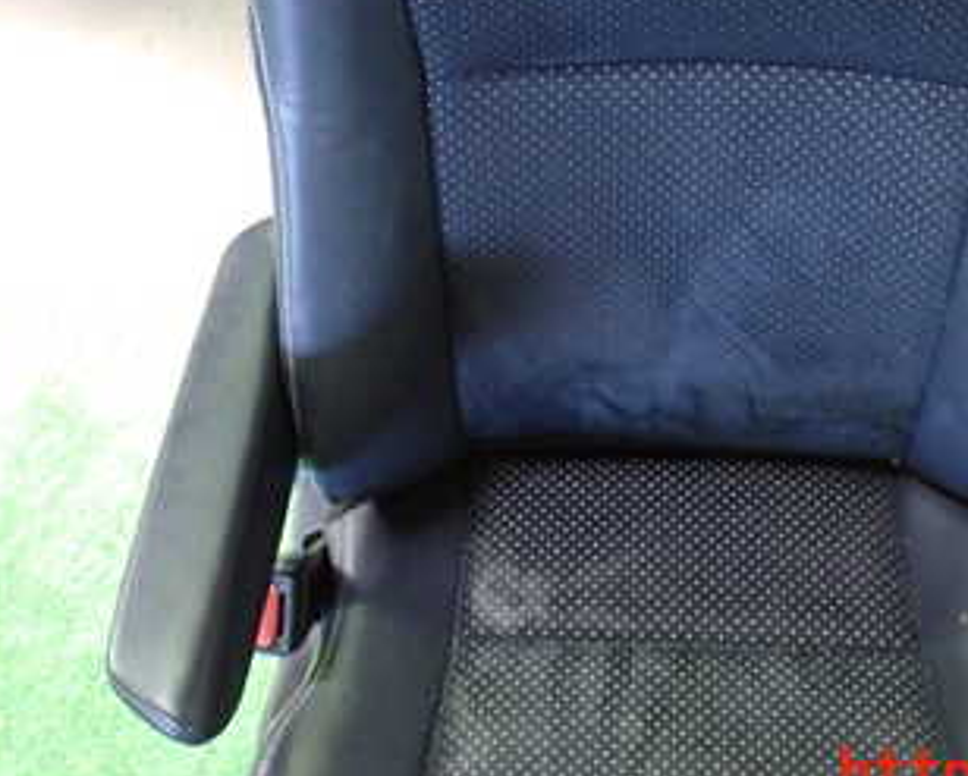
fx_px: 1635
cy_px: 110
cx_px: 607
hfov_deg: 32.8
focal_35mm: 57
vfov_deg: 26.0
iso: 800
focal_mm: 5.4
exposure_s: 1/30
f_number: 2.3
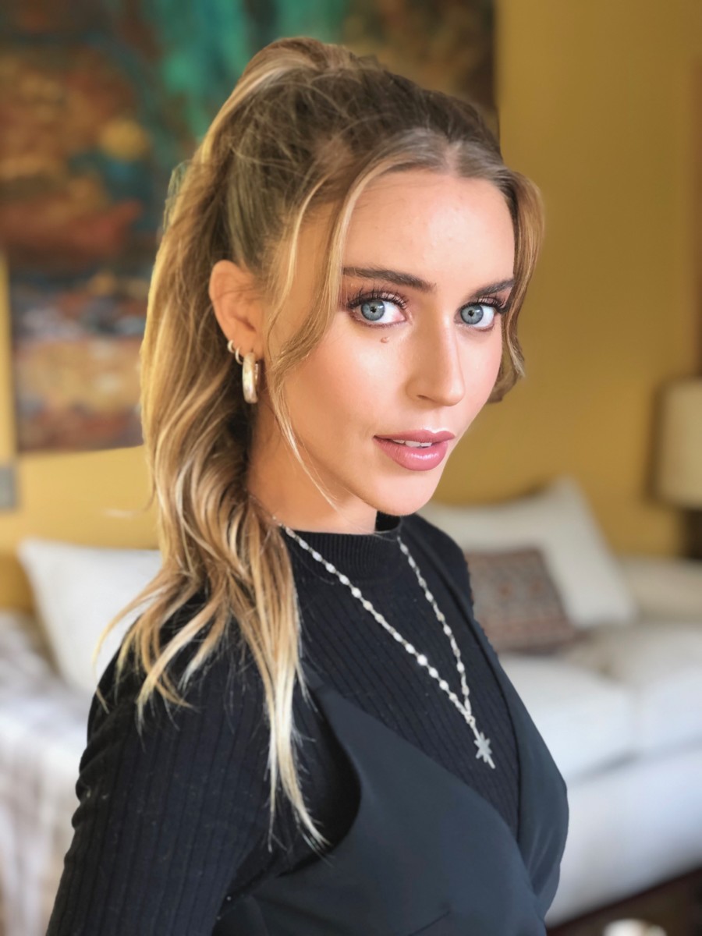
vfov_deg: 33.8
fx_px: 1541
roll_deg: +1.1
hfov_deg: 25.7
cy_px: 468
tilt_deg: -7.7
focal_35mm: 57
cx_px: 351
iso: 80
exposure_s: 1/30
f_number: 2.8
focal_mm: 6.6
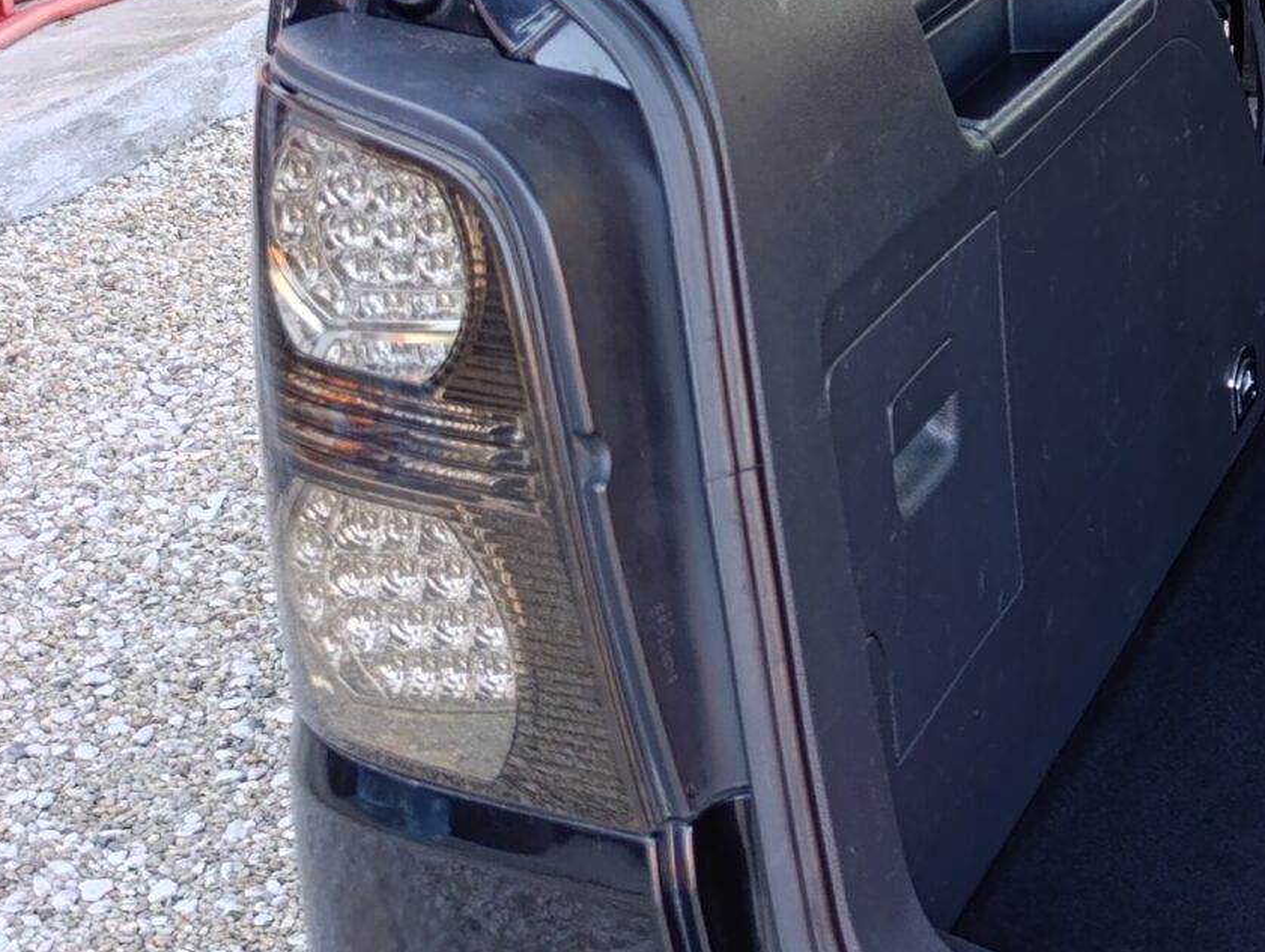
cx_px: 1843
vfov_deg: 20.2
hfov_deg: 23.0
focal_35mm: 70
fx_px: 2561
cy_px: -51
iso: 320
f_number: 1.6
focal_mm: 6.14
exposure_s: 1/100
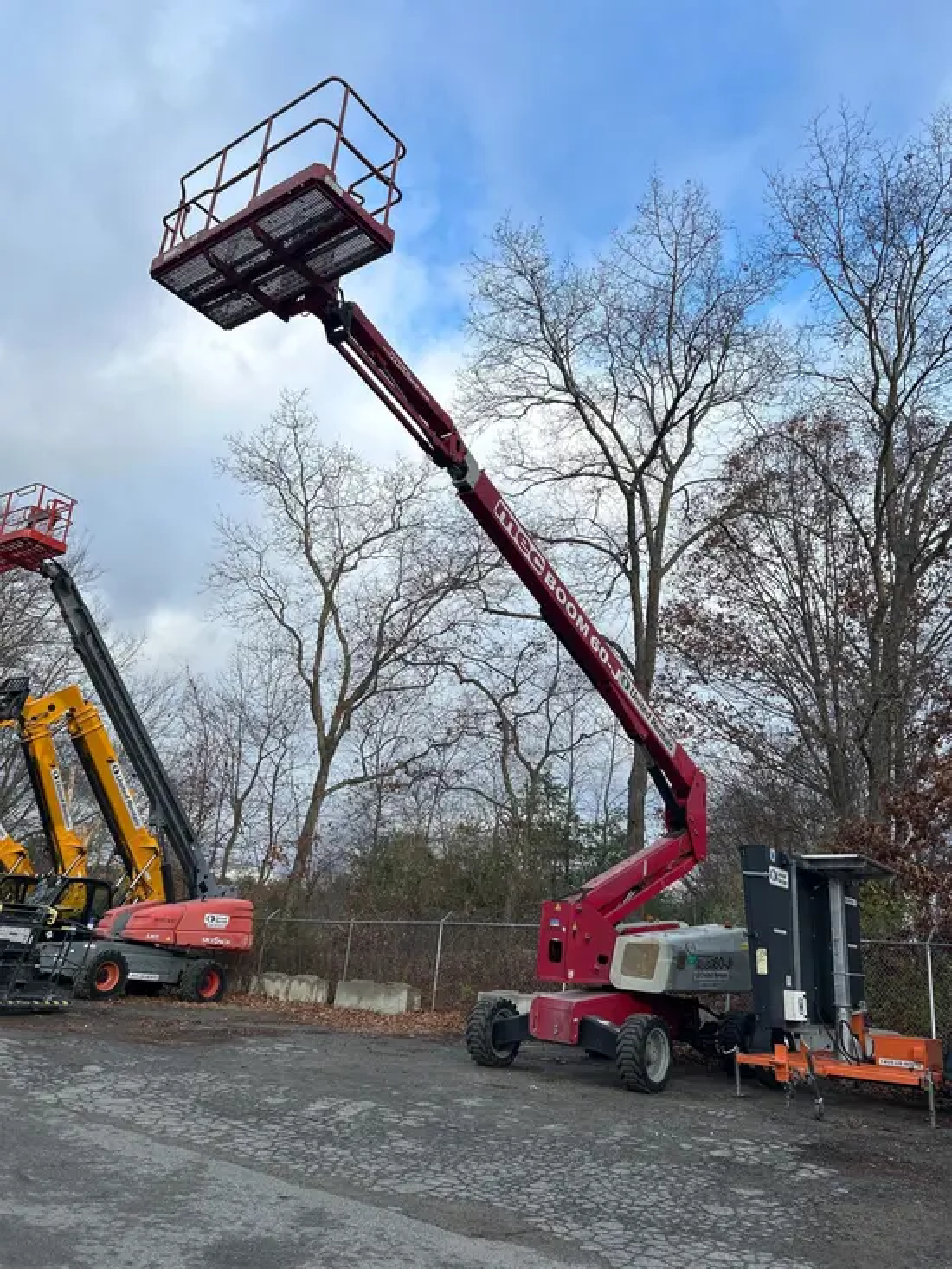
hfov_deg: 53.1
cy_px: 634
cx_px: 476
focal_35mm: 26
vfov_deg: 67.3
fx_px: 953
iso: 50
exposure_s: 1/1751
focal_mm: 5.7
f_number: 1.5
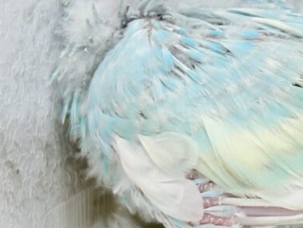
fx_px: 1418
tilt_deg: -10.2
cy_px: 2
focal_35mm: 162
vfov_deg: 9.1
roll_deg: +0.1
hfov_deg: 12.0
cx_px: 349
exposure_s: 1/100
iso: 64
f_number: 1.6
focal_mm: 5.96
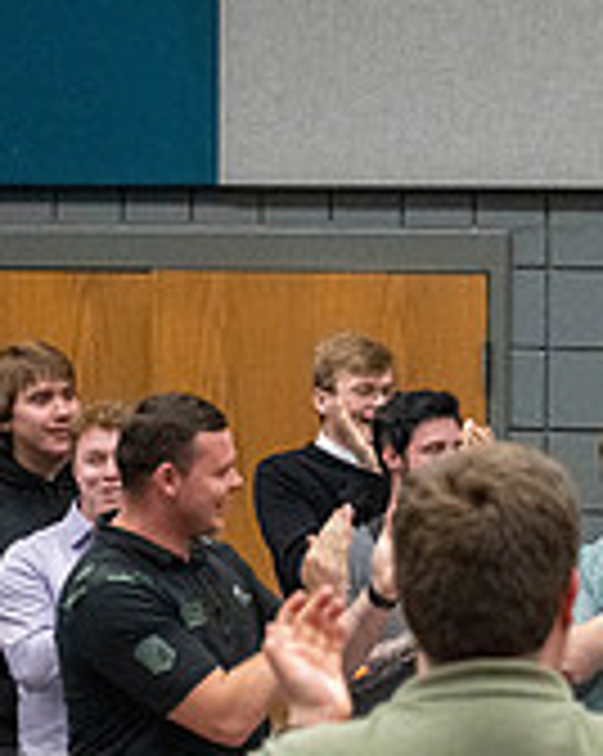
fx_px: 5073
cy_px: 515
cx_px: 1044
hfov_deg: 6.7
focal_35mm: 227
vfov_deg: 8.5
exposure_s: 1/500
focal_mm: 70
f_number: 4
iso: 10000
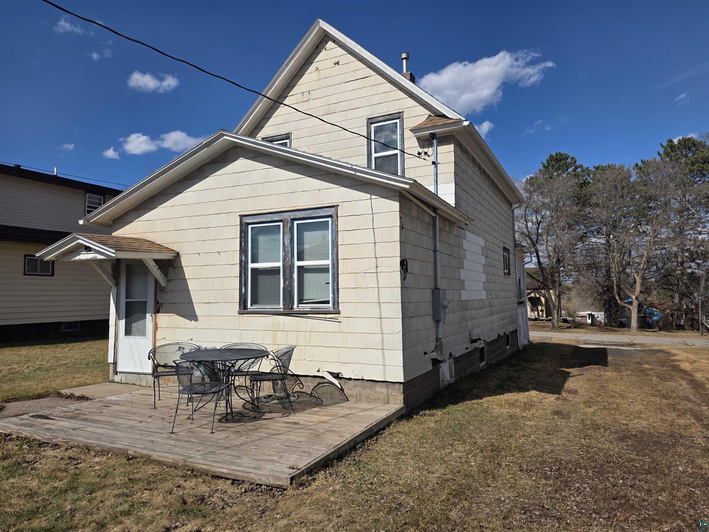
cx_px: 354
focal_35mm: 23
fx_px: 471
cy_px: 266
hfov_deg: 73.9
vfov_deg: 58.9
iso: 64
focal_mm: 6.25
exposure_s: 1/7944
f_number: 1.7
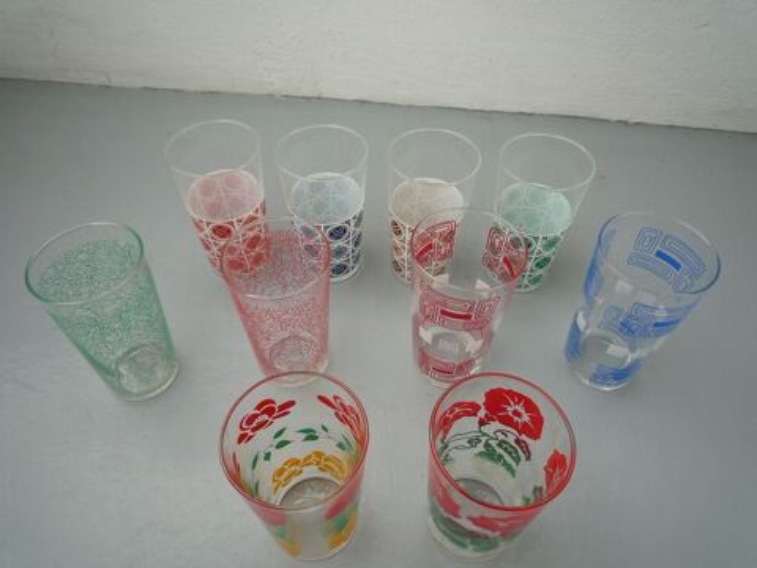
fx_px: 547
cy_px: 284
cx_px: 378
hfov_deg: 69.4
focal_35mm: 25
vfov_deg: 54.9
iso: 100
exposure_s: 1/400
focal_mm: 4.4
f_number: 2.8
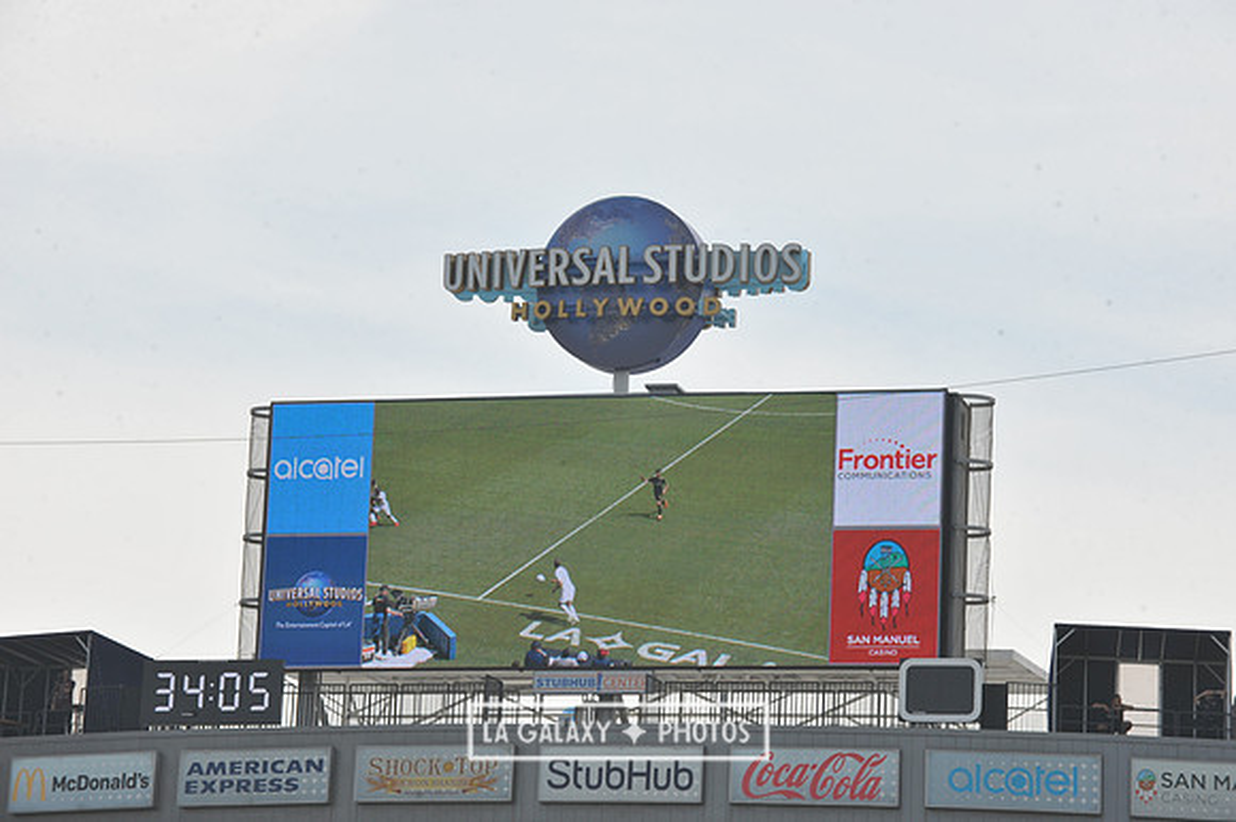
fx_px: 5833
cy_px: 411
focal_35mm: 170
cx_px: 618
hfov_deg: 12.1
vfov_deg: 8.1
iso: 320
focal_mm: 170
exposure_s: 1/500
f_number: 13
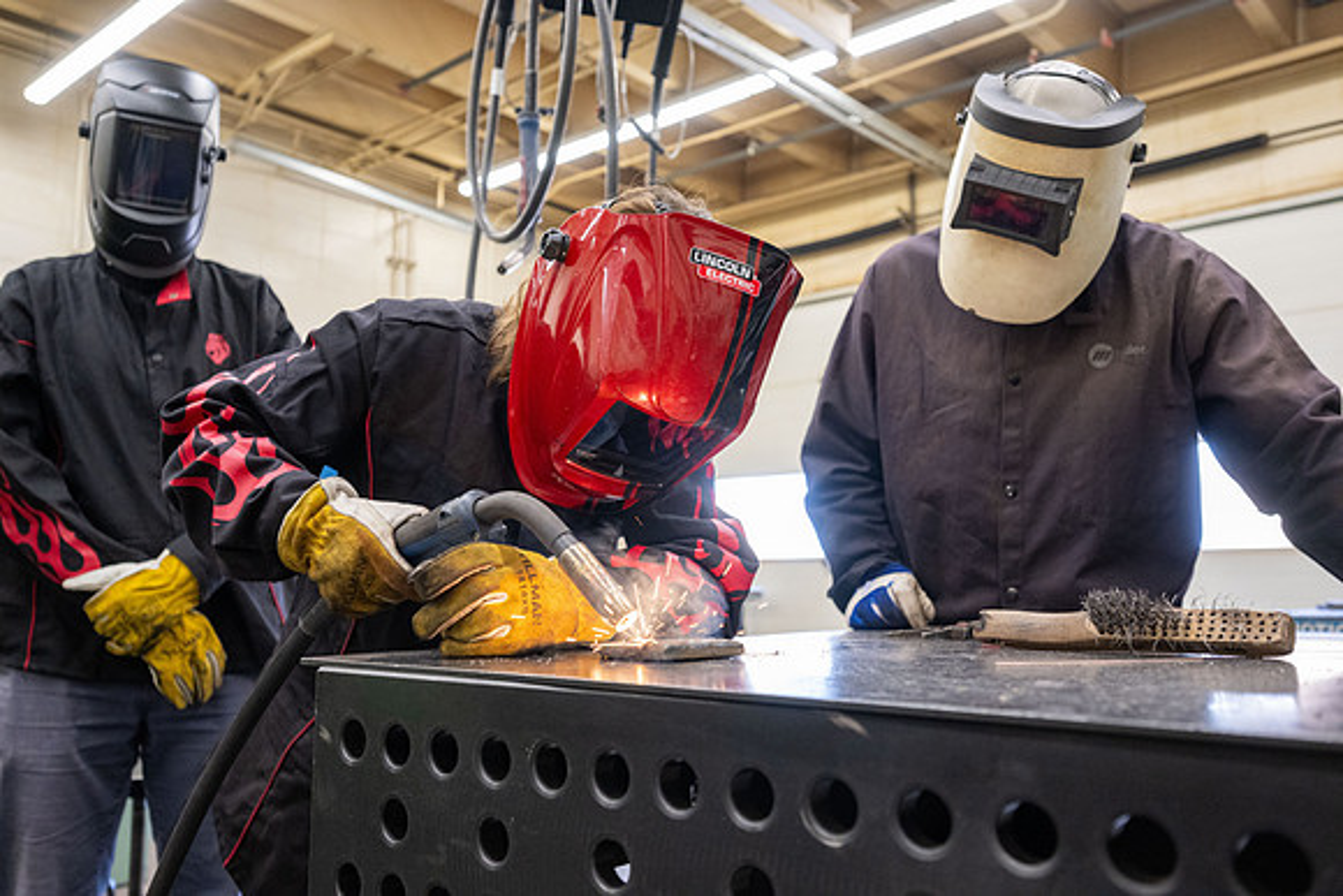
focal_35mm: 30
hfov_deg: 61.9
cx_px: 672
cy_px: 448
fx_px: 1119
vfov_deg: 43.6
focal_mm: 30
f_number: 4
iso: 2000
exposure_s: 1/200
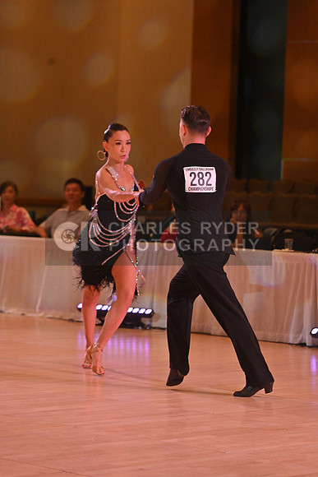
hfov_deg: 10.6
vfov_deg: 15.8
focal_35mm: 130
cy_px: 238
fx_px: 1721
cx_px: 159
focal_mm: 130
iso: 2000
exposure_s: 1/400
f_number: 5
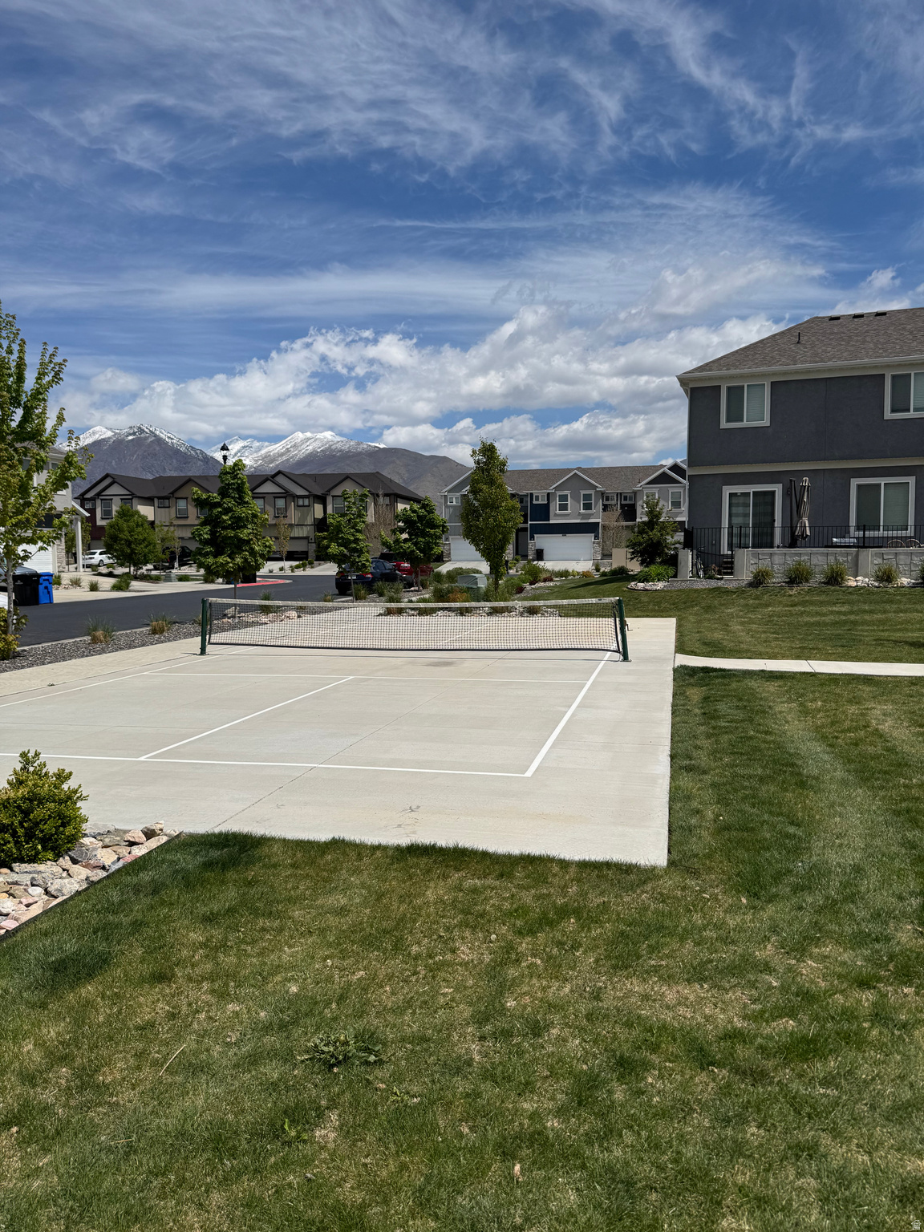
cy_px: 616
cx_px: 462
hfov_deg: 56.8
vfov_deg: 71.6
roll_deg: +0.6
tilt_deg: -4.6
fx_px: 854
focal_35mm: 24
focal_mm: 6.76
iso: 80
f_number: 1.78
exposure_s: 1/12346
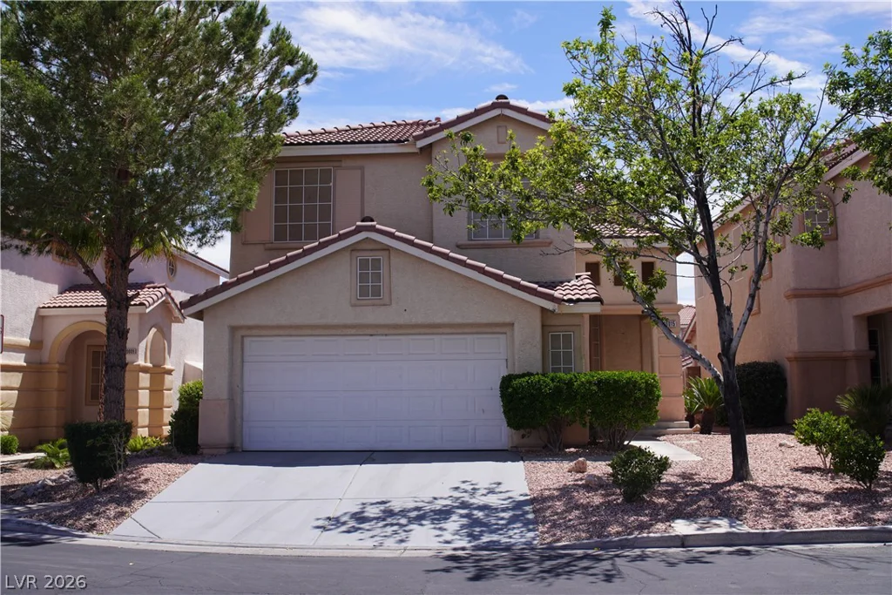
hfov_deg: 55.1
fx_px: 855
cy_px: 298
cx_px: 446
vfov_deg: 38.4
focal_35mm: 34
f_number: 5
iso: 100
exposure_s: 1/640
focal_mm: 23
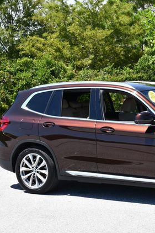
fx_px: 569
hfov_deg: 15.3
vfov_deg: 23.1
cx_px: 142
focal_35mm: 88
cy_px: 118
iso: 200
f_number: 8
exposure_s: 1/250
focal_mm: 29
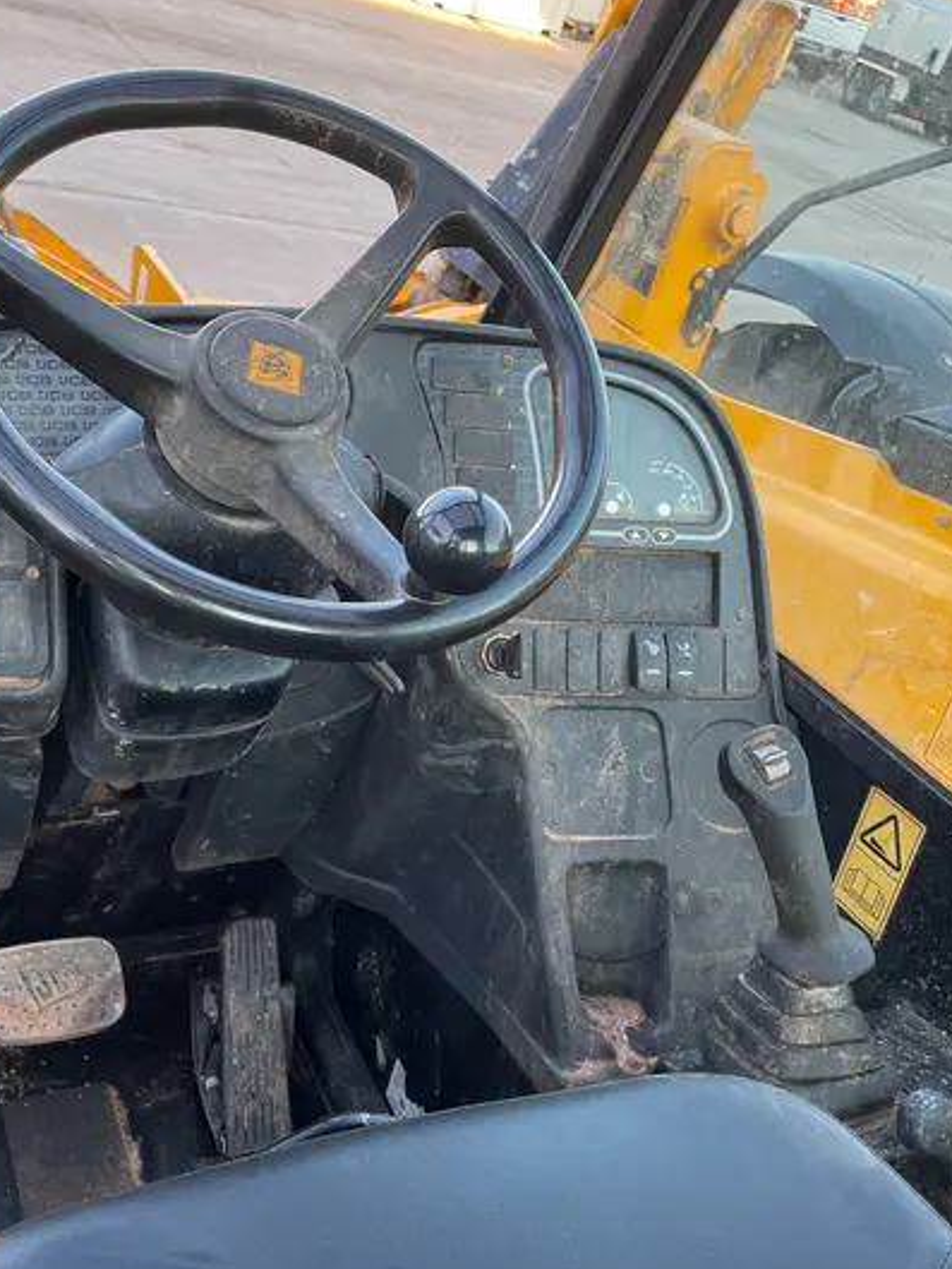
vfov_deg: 51.3
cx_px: 357
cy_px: 642
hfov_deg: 39.4
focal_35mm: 36
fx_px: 1320
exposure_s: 1/121
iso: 40
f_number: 1.6
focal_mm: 4.2
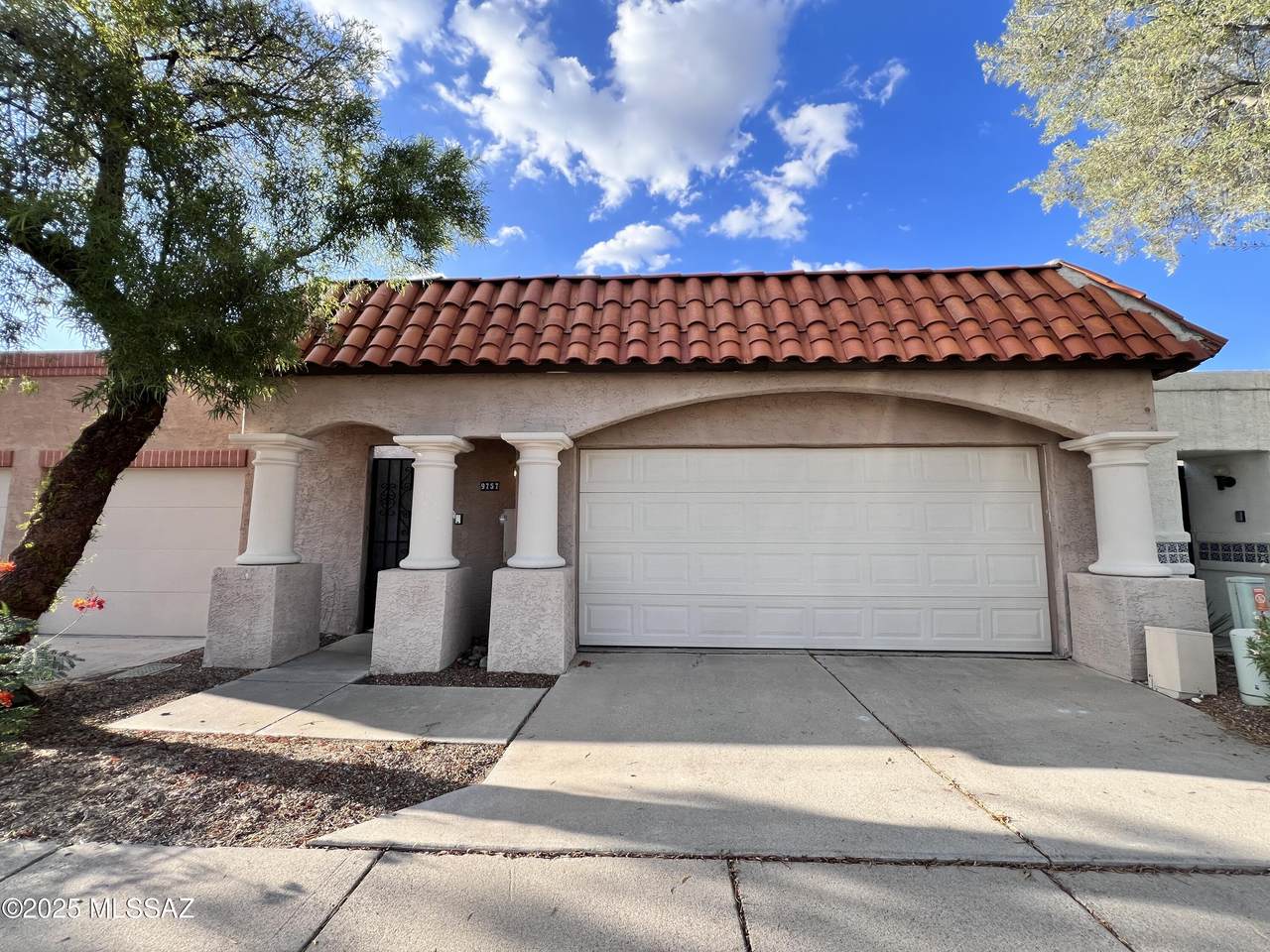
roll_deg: -0.4
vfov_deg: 89.9
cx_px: 635
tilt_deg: +5.4
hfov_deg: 106.2
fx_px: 477
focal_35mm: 13
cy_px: 476
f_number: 1.8
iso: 32
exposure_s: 1/368
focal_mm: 1.57
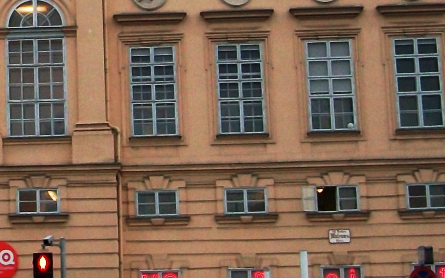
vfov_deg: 9.4
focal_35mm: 136
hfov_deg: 15.1
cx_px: -6
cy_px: -135
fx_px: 1649
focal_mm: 7.1
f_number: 3.2
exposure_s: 1/125
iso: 80
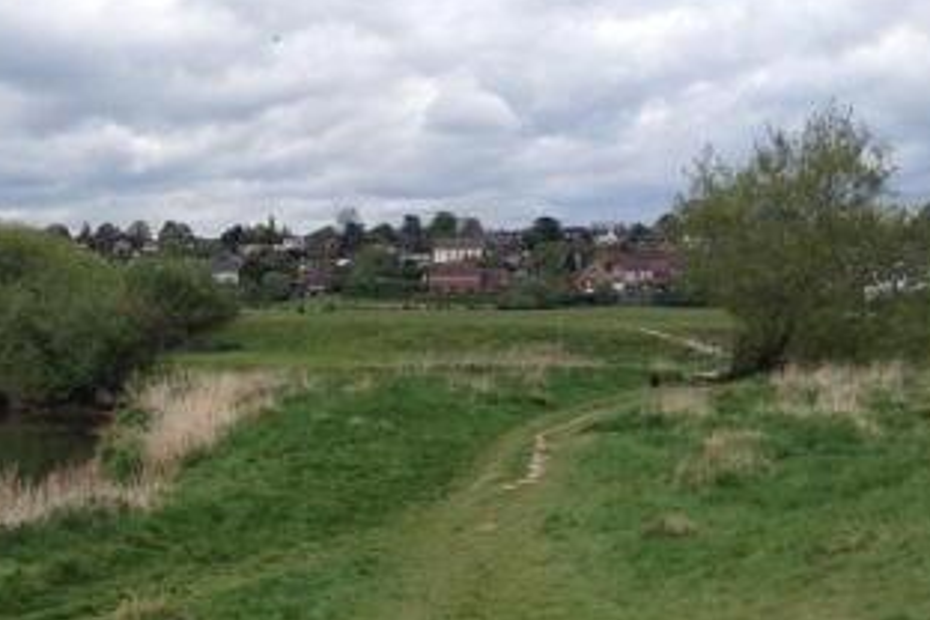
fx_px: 1757
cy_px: 347
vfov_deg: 20.0
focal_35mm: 68
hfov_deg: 29.2
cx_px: 222
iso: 50
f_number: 2.4
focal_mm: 4.28
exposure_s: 1/1623
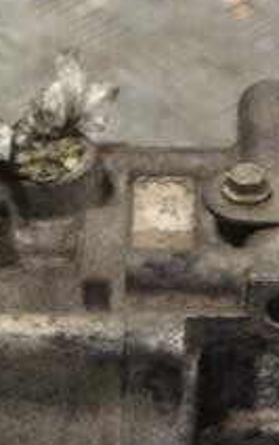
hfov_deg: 6.1
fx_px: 2621
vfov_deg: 9.7
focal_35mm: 216
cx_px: 111
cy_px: 355
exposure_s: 1/30
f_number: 5.6
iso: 250
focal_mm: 50
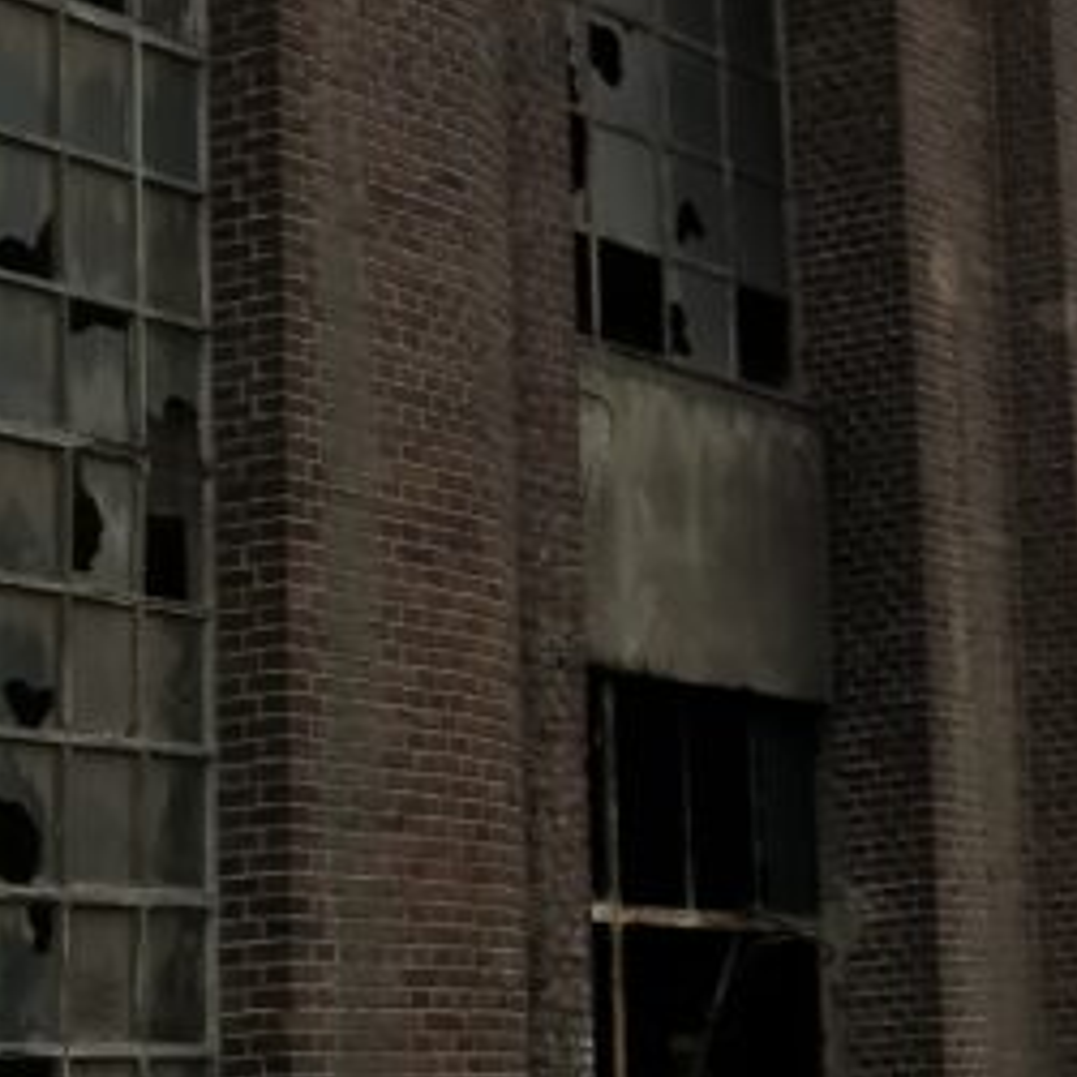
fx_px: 3555
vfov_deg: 17.2
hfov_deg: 16.7
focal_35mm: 101
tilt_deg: +14.2
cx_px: 1159
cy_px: 532
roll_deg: +2.7
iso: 20
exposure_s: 1/570
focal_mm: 3.99
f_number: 1.8
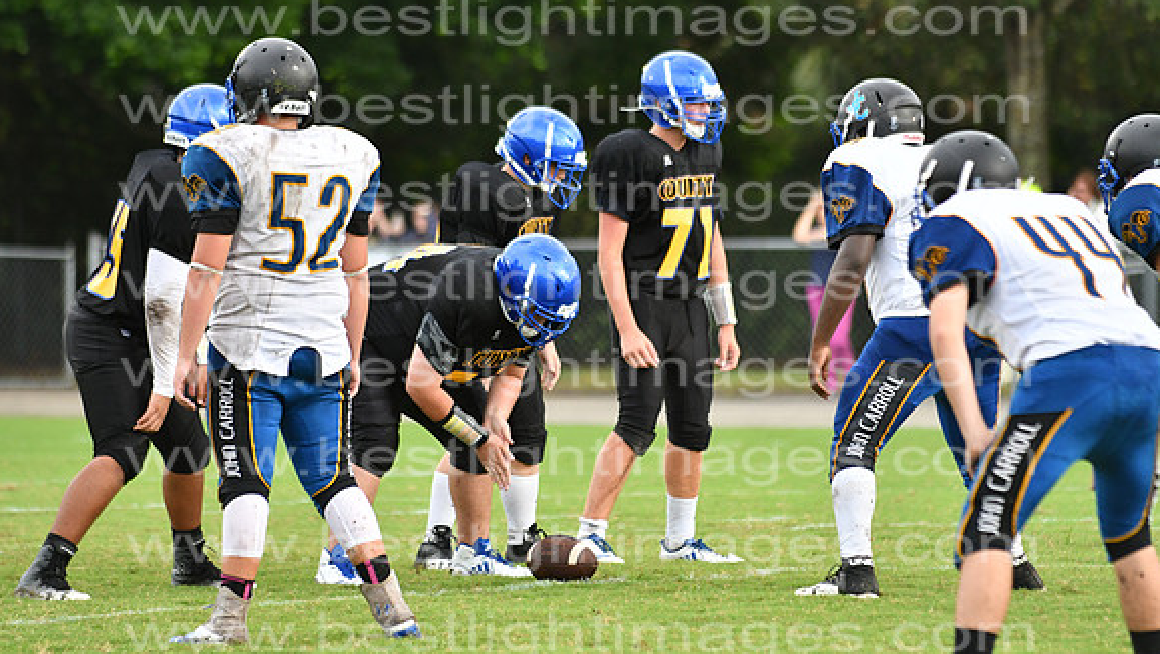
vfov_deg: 5.5
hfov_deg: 9.8
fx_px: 6800
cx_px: 581
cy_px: 329
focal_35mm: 221
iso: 800
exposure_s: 1/1600
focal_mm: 140
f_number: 3.5
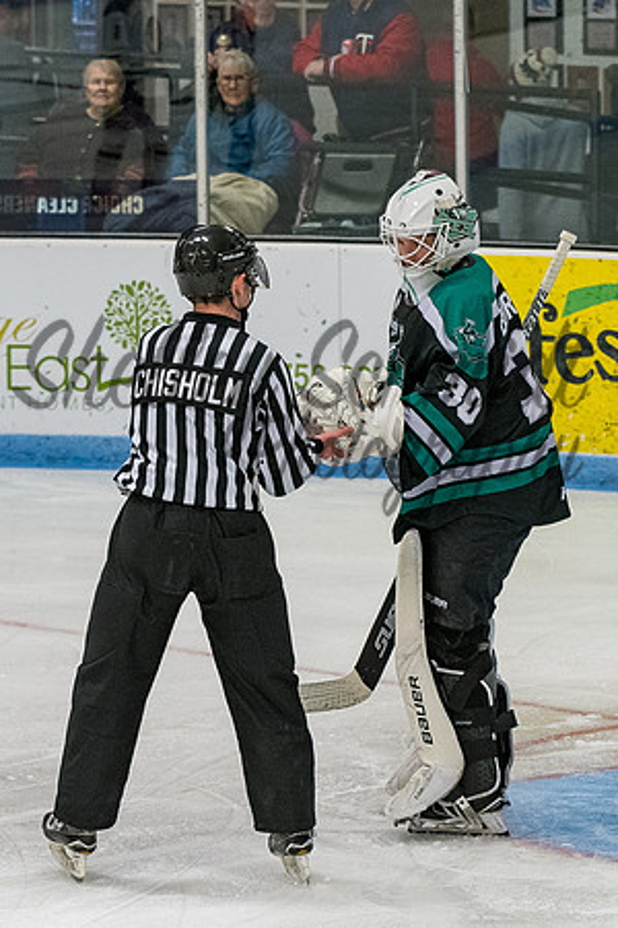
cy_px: 396
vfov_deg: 8.3
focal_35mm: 247
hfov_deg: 5.6
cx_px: 400
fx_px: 6353
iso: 2000
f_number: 3.5
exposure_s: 1/800
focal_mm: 92
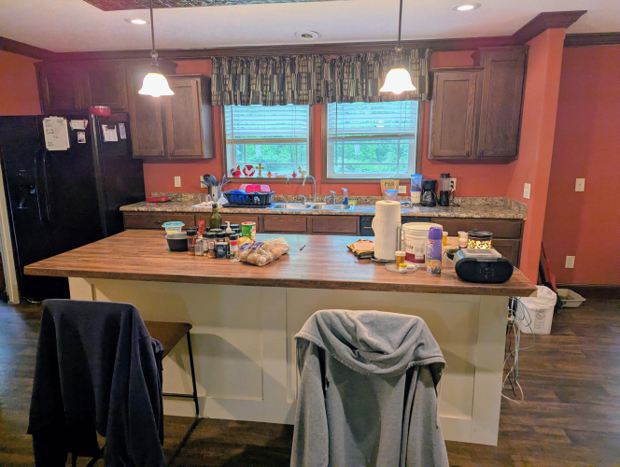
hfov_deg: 71.5
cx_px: 310
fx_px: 430
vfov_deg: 56.9
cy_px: 234
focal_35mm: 24
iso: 182
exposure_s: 1/60
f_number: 1.85
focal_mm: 6.81
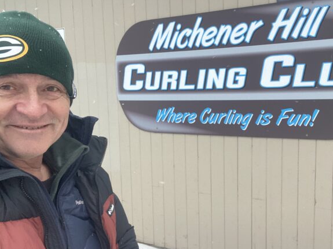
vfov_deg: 44.1
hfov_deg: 56.3
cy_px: 131
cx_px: 204
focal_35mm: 32
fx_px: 308
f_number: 2.2
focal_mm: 2.71
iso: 160
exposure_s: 1/60
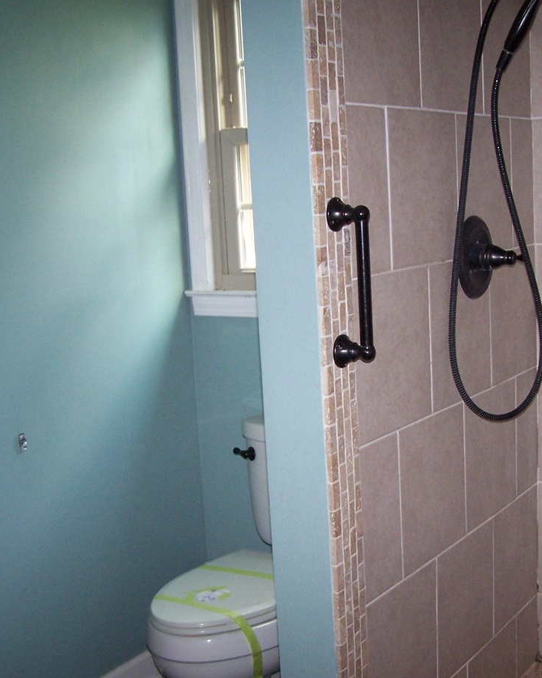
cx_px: 318
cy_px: 348
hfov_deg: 29.1
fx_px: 1043
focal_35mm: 52
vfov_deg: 36.0
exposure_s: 1/60
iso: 140
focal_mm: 6.3
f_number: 2.8
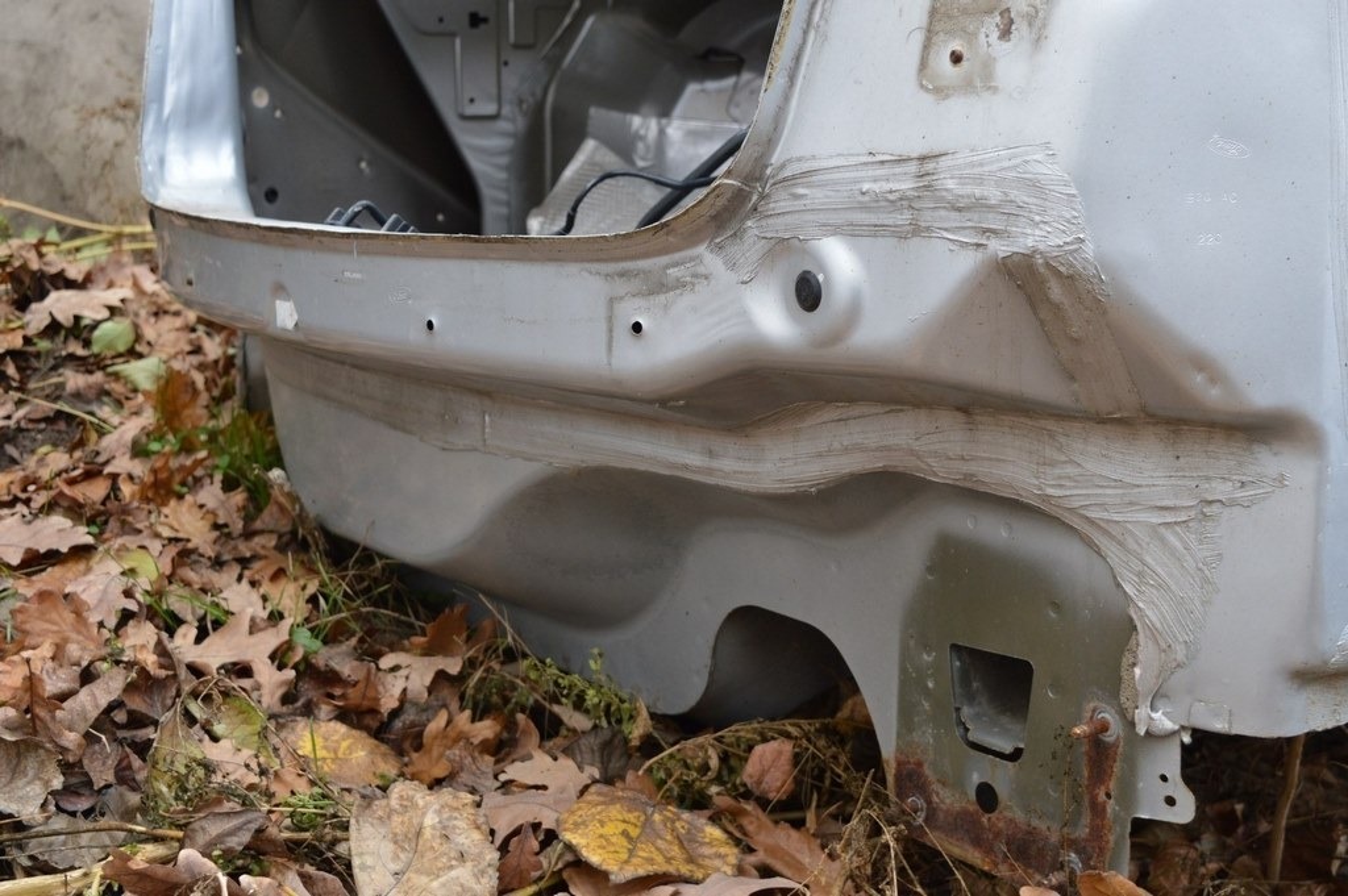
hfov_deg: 38.9
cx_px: 674
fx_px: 1908
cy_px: 448
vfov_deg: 26.4
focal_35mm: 51
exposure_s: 1/125
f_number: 5.6
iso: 360
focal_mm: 34
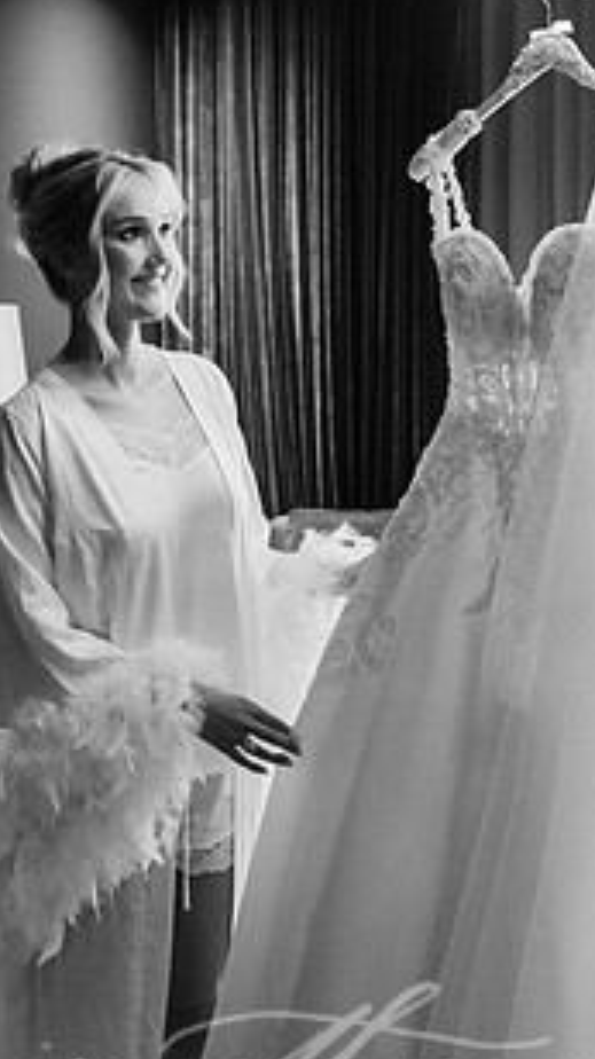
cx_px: 337
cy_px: 450
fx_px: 1460
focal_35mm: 52
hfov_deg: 23.0
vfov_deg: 39.8
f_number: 4
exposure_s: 1/250
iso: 8000
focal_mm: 34
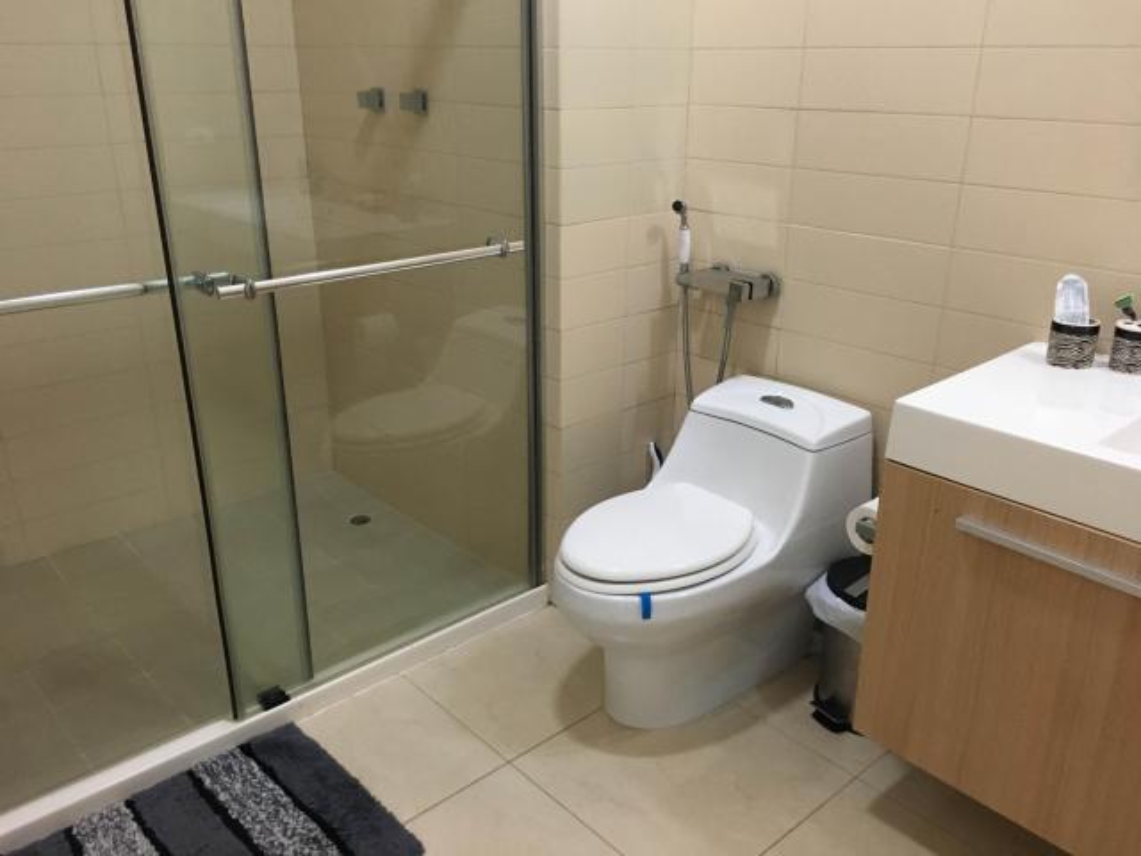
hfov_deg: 61.7
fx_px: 956
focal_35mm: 29
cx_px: 570
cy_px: 428
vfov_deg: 48.2
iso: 200
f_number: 2.2
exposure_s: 1/30
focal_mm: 4.15
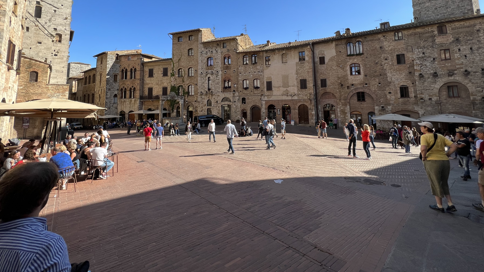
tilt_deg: +5.7
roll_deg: +1.3
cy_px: 77
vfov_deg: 64.1
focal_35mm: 16
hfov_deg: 99.4
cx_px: 242
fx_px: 205
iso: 32
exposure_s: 1/995
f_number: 1.8
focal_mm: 1.57
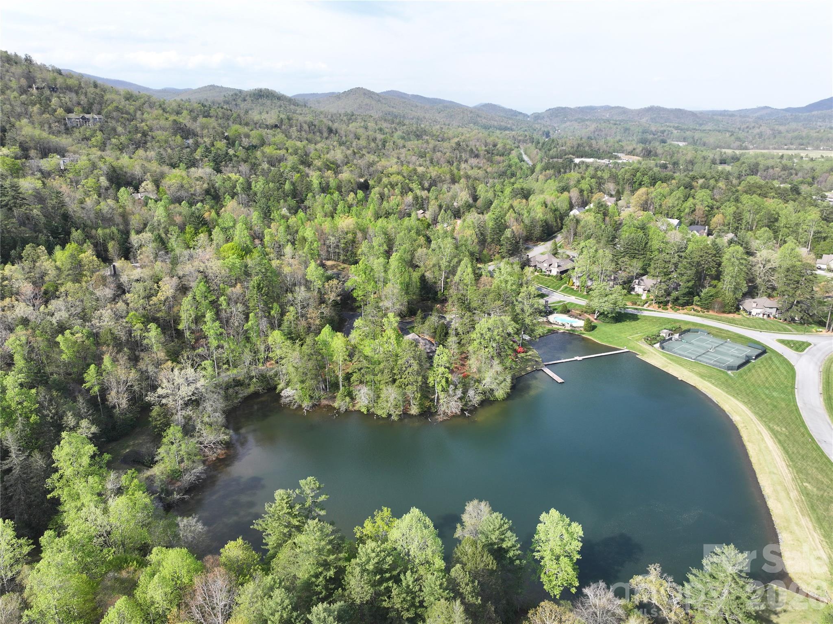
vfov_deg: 56.8
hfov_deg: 71.6
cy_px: 312
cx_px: 416
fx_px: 577
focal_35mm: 24
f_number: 2.8
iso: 100
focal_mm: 12.29
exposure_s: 1/1000
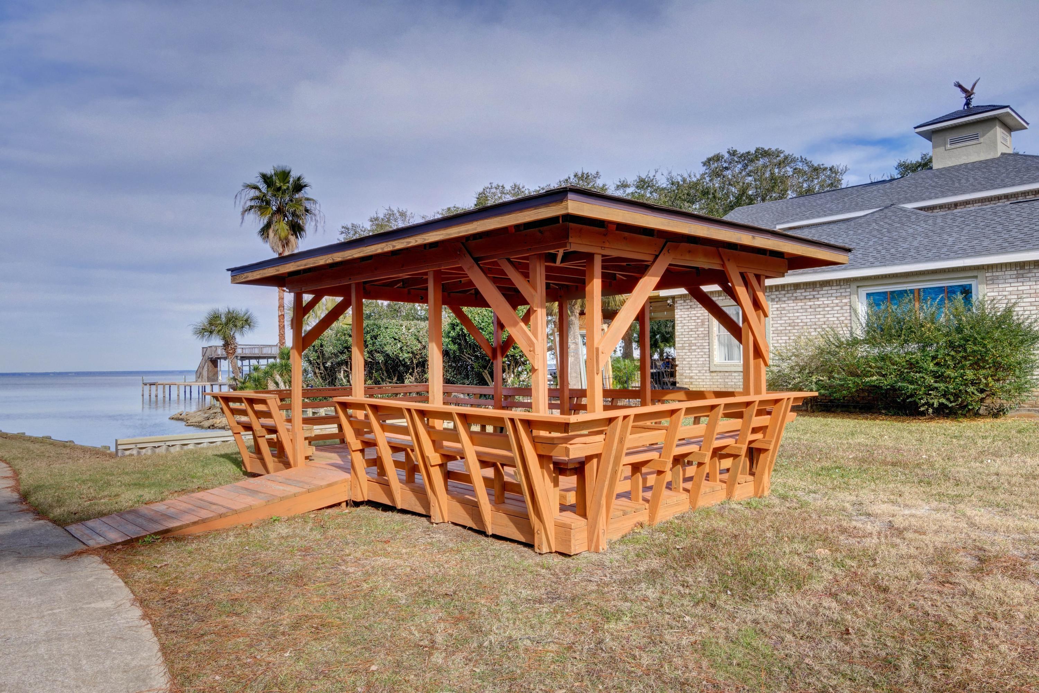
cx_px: 520
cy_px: 346
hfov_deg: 73.7
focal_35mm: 24
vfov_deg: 53.1
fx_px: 693
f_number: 22
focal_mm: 16
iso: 100
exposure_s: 1/125
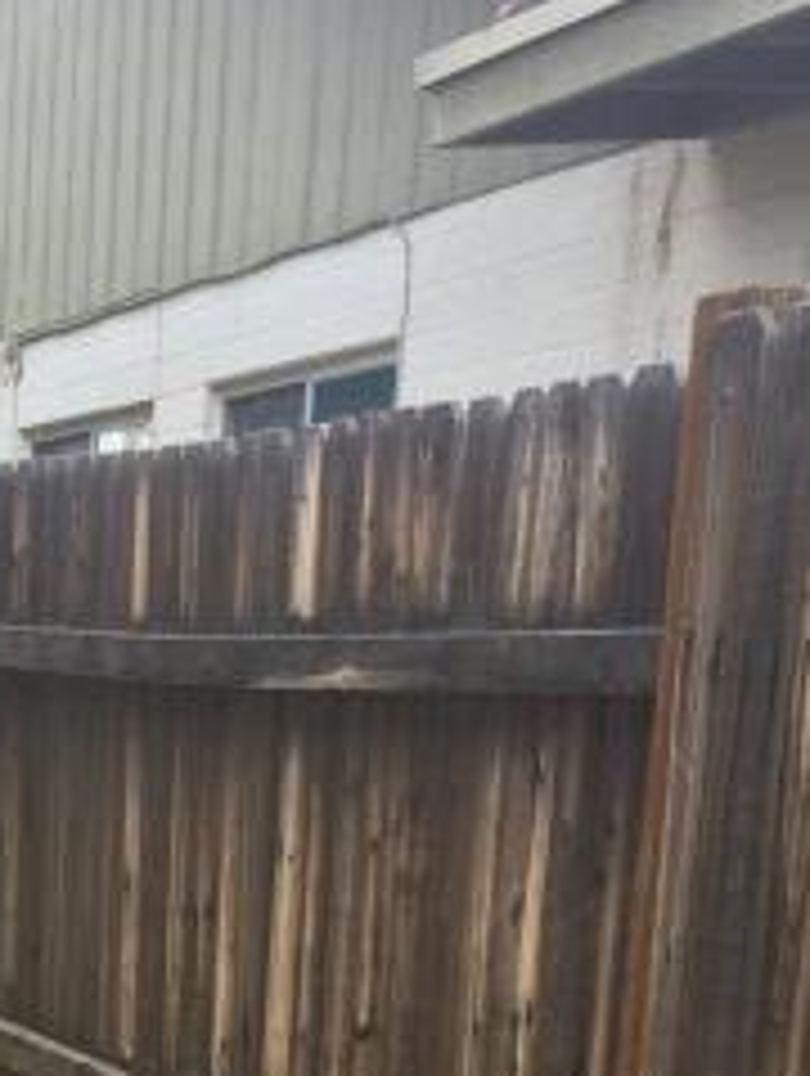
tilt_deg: -16.0
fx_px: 2894
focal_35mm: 93
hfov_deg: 15.3
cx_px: -198
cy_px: 1504
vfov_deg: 19.0
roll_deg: +1.1
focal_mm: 4.15
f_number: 2.2
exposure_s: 1/436
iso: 32
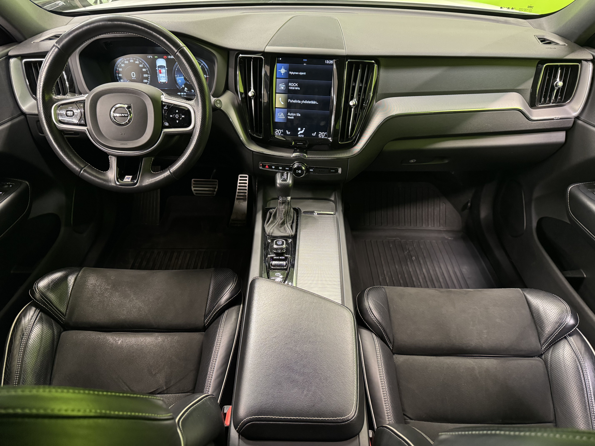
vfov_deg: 56.8
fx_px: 413
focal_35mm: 24
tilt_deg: -38.3
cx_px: 298
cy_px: 223
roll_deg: +0.7
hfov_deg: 71.6
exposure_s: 1/33
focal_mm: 6.76
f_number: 1.78
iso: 640
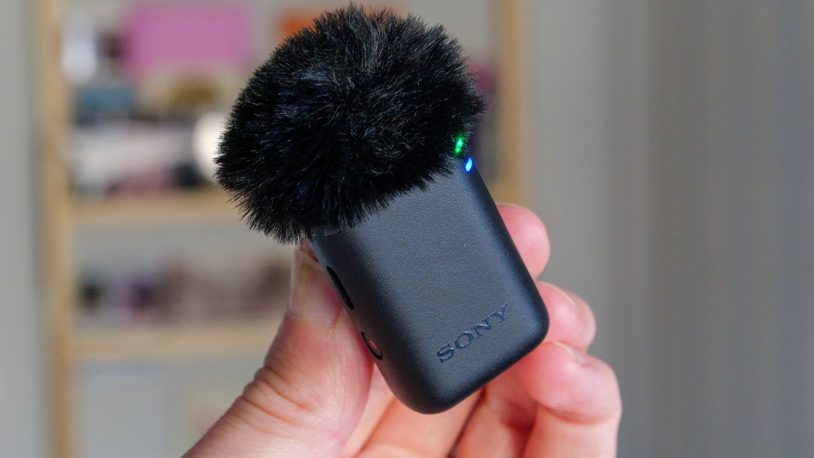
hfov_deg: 19.6
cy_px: 229
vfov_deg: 11.1
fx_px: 2352
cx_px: 407
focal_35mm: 109
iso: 3200
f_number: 7.1
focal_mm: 46
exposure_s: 1/100
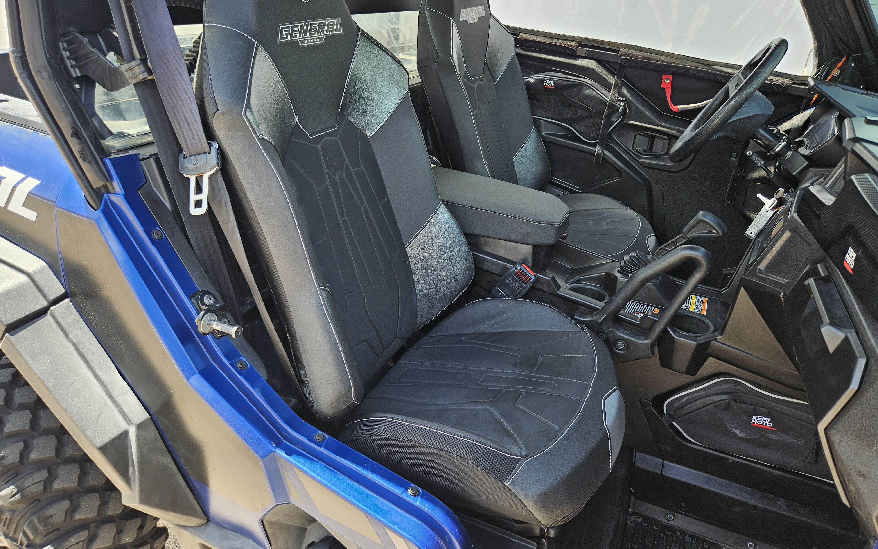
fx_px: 598
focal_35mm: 25
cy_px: 247
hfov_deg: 72.5
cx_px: 443
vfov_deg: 49.2
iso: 32
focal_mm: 5.4
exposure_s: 1/180
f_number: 1.8
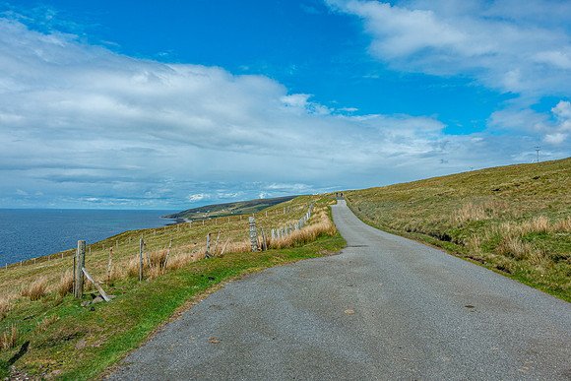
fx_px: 444
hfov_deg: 65.5
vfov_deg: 46.4
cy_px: 190
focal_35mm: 28
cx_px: 286
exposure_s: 1/400
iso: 125
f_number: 7.1
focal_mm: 10.42
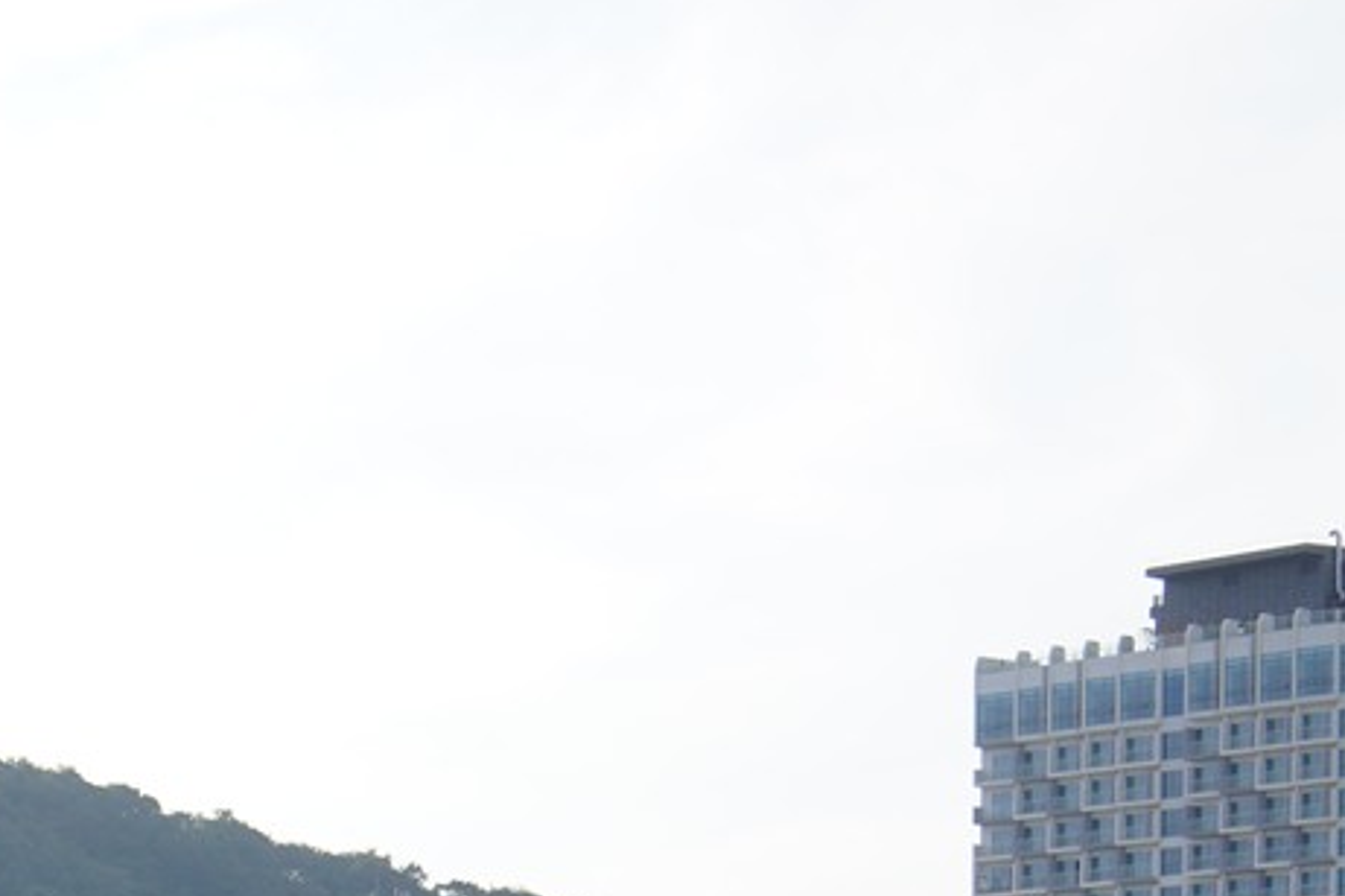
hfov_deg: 12.1
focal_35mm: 152
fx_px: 5677
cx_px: -1278
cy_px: 1880
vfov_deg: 8.5
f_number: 7.1
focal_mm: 35
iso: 100
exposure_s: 1/160
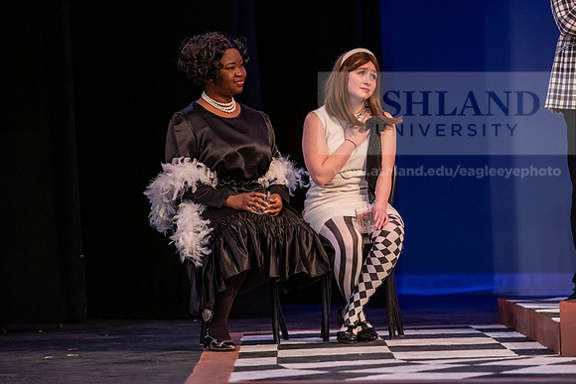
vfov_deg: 7.6
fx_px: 2881
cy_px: 192
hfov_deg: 11.4
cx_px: 288
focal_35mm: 180
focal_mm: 180
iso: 3200
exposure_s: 1/200
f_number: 3.5
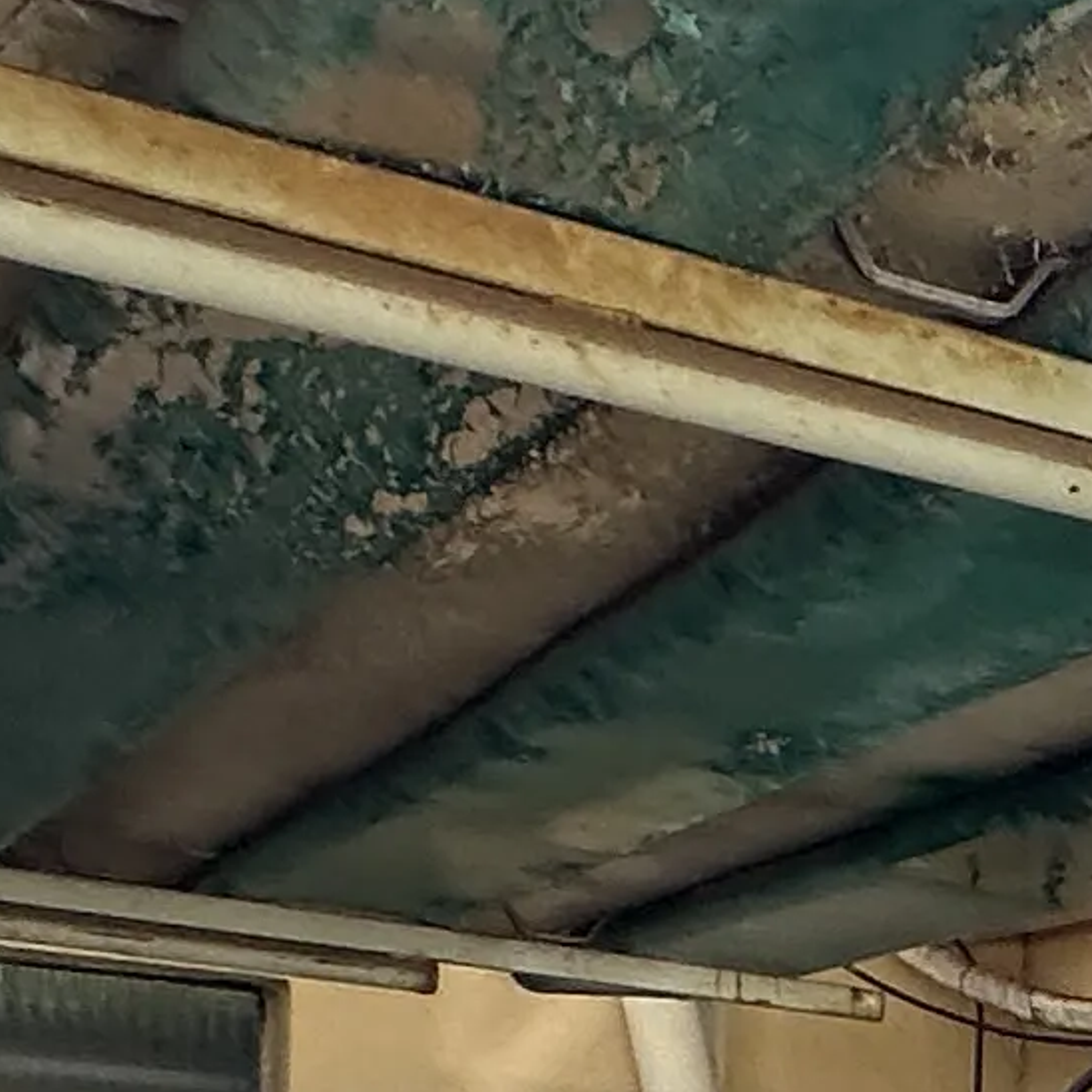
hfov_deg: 11.8
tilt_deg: -0.4
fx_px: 3248
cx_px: 3152
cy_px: 1602
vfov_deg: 17.3
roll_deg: -2.0
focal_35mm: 91
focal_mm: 2.22
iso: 40
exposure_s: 1/160
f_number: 2.2
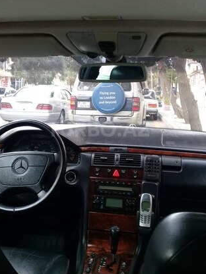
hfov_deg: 38.7
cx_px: 98
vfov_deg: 50.1
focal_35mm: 37
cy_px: 129
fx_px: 294
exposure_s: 1/50
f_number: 2.2
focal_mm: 3.3
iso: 64
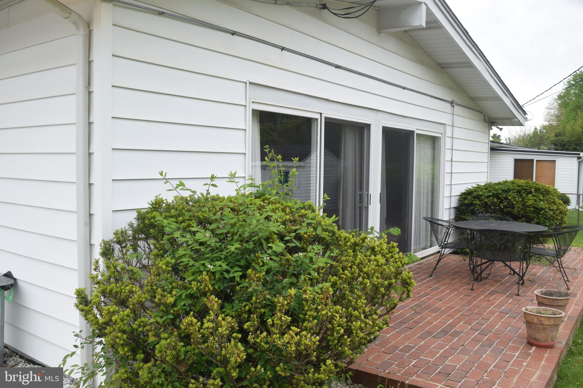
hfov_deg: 57.2
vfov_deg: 40.0
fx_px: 534
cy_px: 194
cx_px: 292
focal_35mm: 33
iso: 280
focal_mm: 22
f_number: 8
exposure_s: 1/250
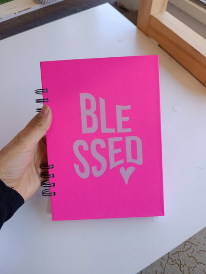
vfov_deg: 73.8
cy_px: 137
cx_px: 103
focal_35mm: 23
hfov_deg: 59.0
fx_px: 182
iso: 136
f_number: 1.65
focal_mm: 6.11
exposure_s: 1/100
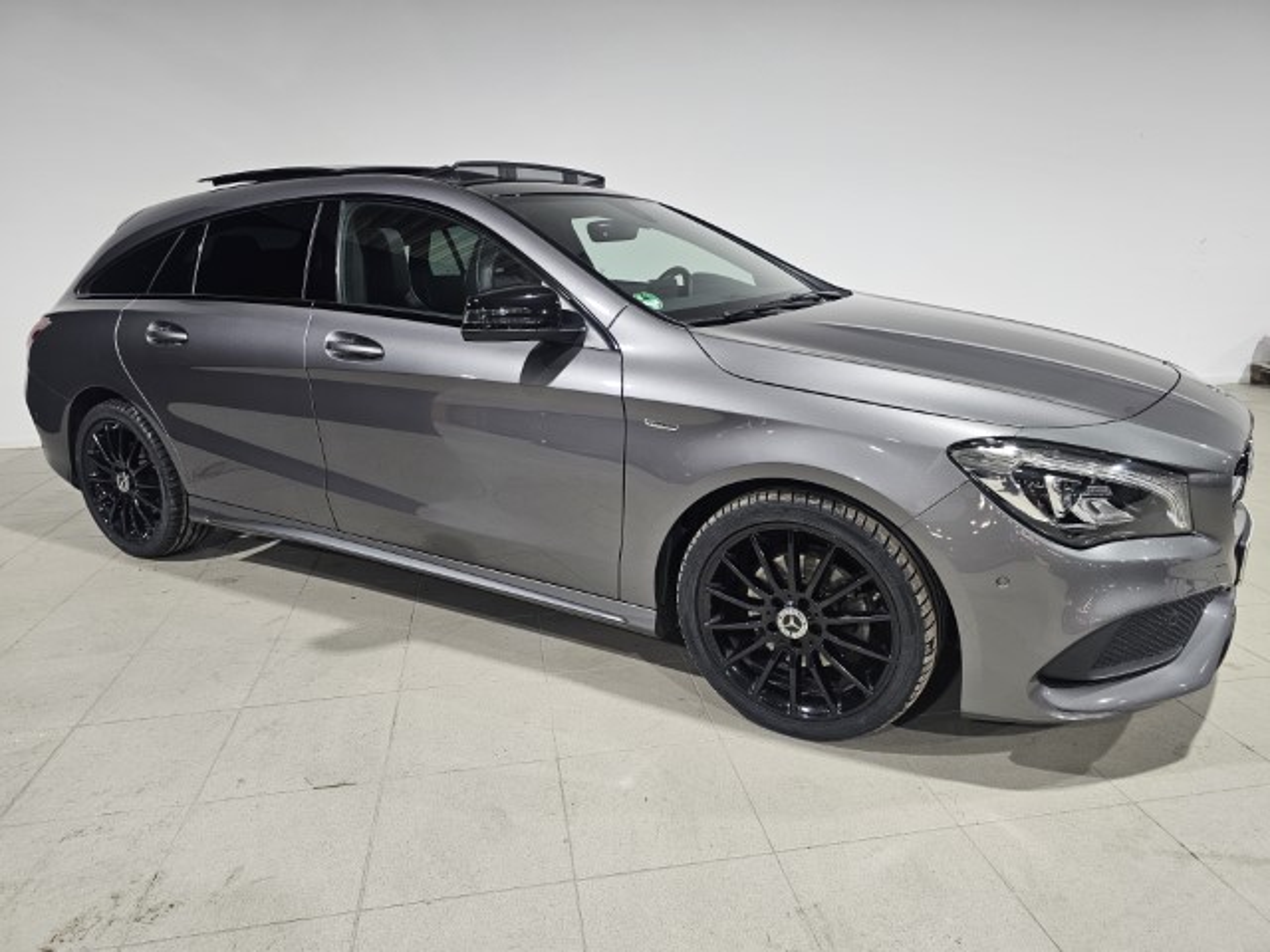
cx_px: 635
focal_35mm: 23
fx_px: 844
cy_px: 476
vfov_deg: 58.9
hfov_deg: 73.9
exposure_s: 1/100
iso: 125
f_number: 1.7
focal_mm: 6.3
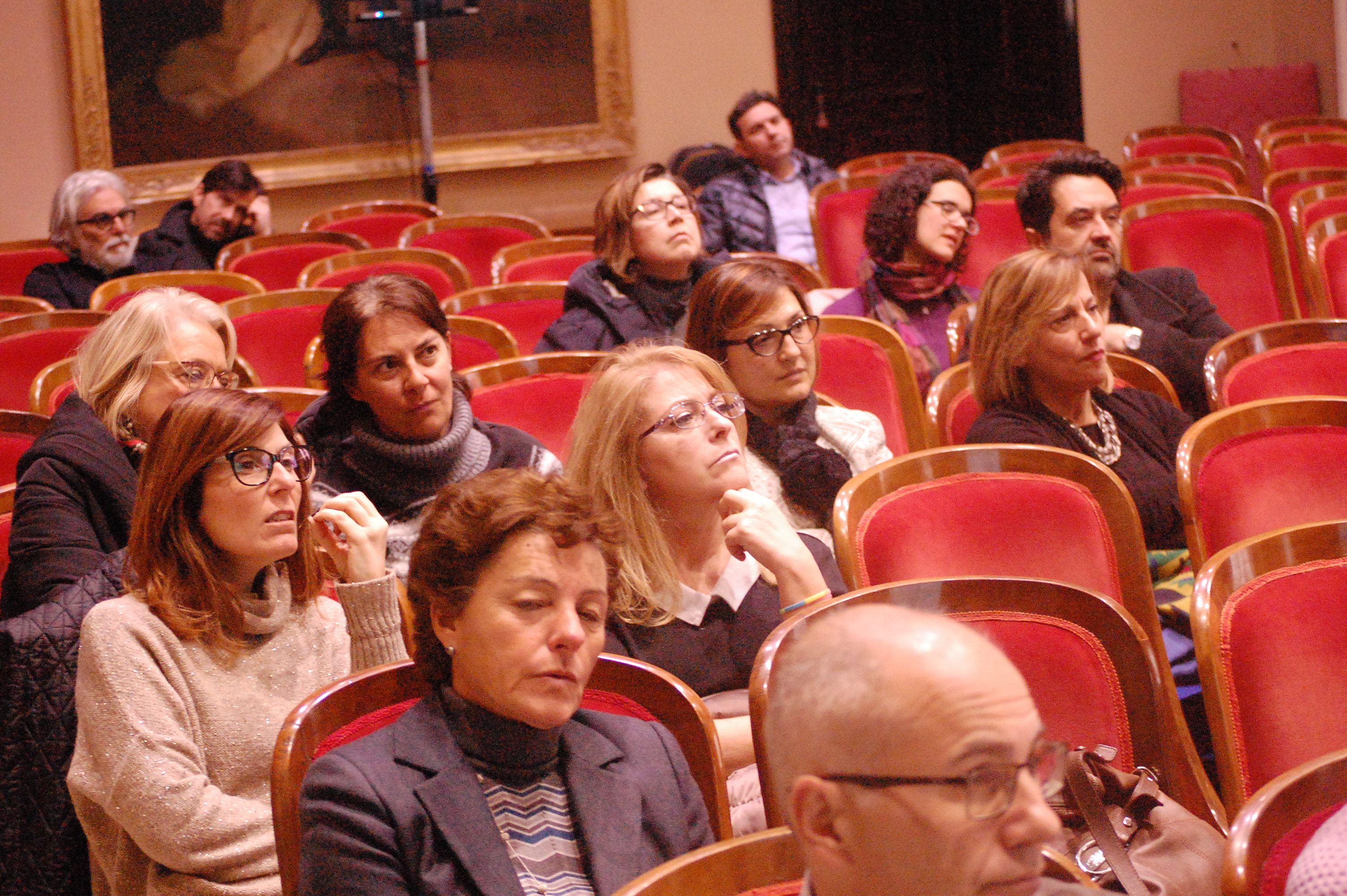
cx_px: 674
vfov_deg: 16.5
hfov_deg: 24.6
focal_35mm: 82
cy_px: 448
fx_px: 3084
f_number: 4
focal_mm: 55
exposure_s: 1/40
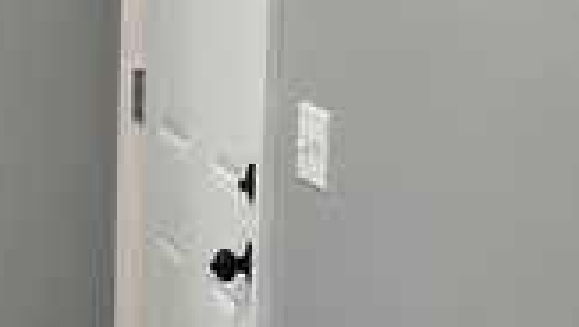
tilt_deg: -19.0
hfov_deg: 14.9
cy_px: 341
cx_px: -602
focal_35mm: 116
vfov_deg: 10.4
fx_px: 1782
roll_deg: +5.4
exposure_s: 1/120
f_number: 1.5
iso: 125
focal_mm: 5.7
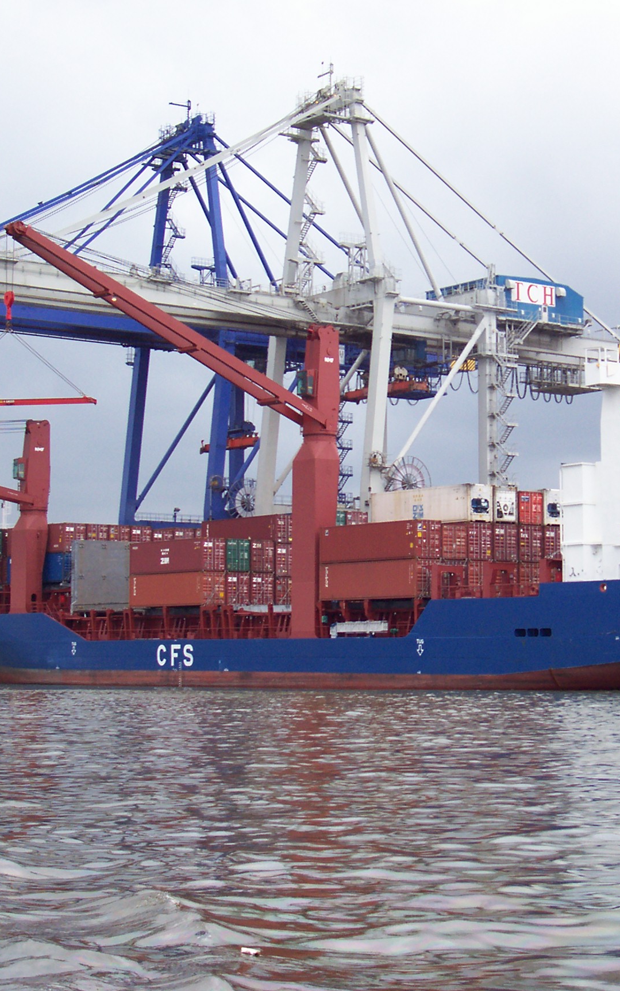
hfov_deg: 17.3
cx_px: 443
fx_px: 2027
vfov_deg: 27.5
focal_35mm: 75
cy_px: 496
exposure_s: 1/349
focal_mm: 8.7
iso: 80
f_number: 3.2
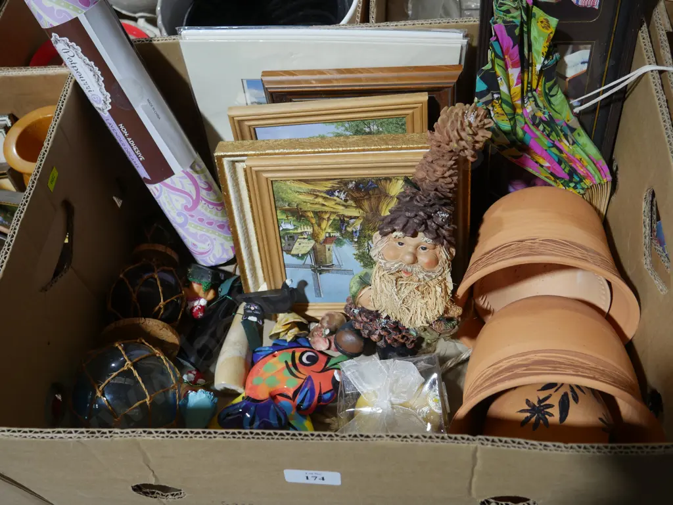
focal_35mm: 36
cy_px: 252
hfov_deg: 51.3
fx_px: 700
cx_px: 336
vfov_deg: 39.7
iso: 320
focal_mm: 18
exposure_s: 1/60
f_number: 4
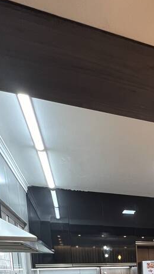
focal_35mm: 33
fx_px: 240
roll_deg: +2.0
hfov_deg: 30.1
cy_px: 303
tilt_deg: -6.2
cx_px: 188
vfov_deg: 44.8
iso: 250
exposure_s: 1/60
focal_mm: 1.57
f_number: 1.8
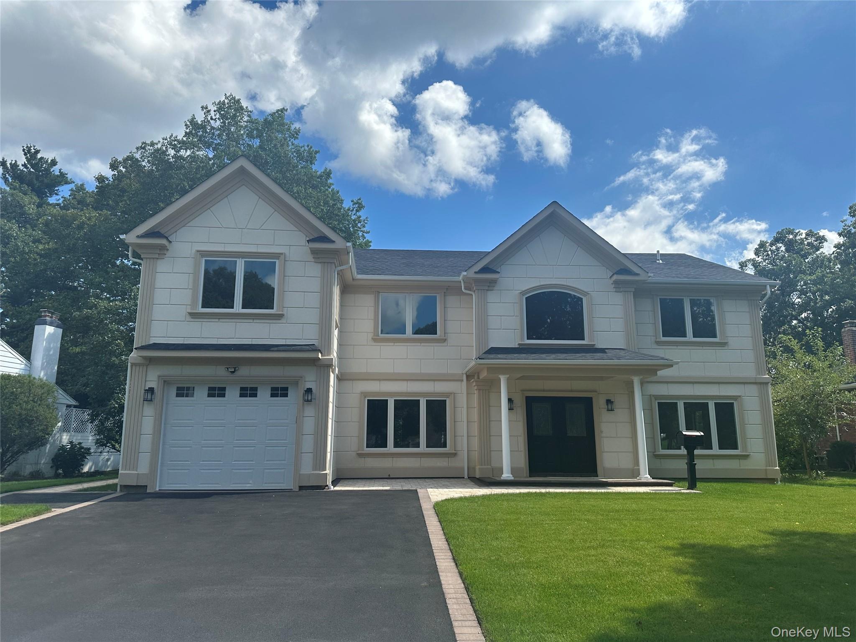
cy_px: 321
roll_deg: +0.1
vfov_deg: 56.8
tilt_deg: +12.3
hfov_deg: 71.6
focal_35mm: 24
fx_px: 593
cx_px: 428
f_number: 1.78
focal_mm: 6.86
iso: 80
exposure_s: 1/5525
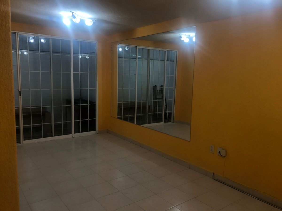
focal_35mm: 28
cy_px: 106
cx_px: 141
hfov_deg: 63.4
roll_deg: -1.1
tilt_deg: -7.8
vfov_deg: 49.7
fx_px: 228
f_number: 1.8
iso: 125
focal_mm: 4
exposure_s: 1/60
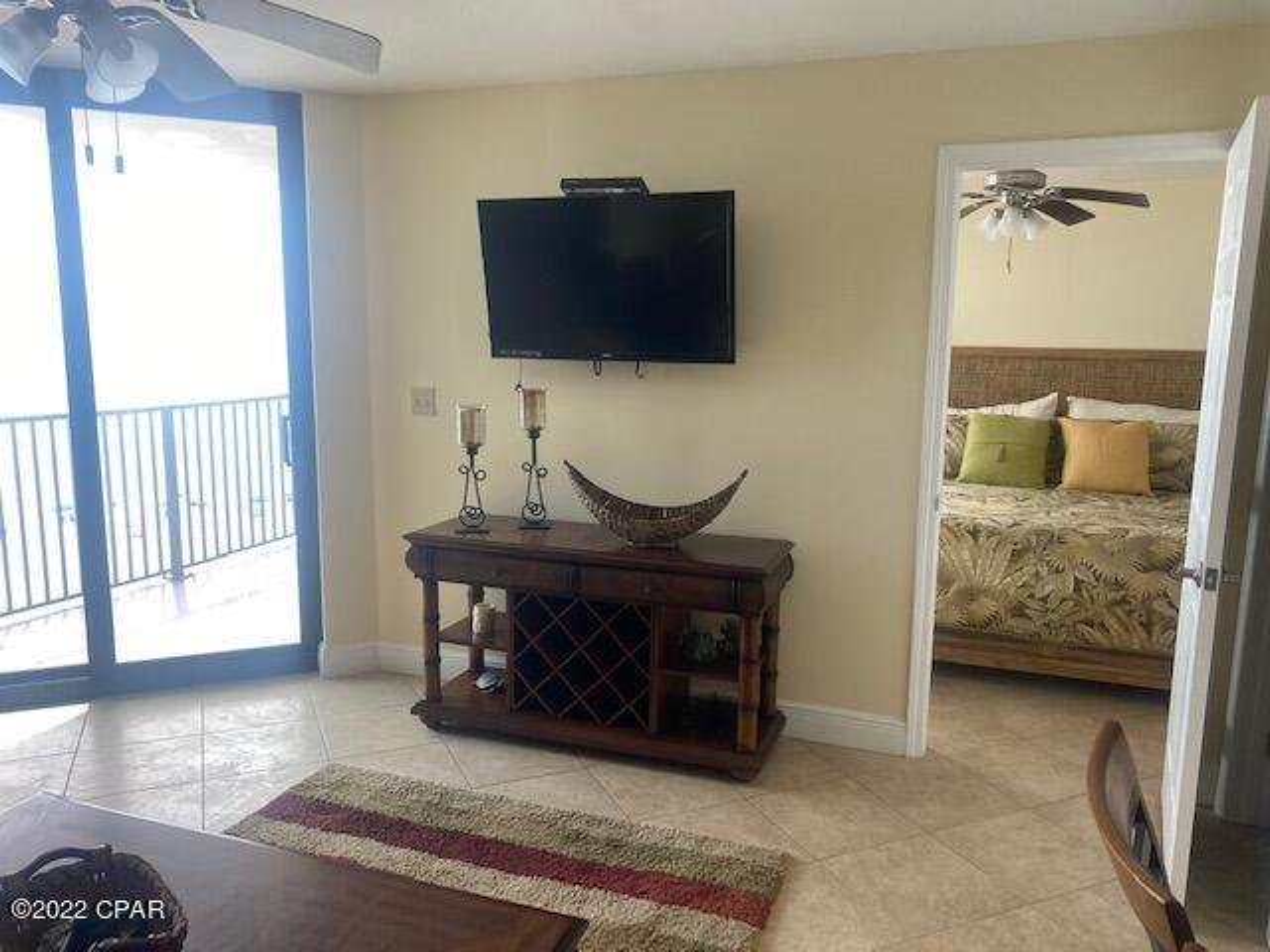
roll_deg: -0.4
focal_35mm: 26
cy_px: 476
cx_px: 635
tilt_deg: -8.0
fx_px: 954
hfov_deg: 67.3
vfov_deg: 53.1
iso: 64
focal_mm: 4.25
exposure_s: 1/120
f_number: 1.8
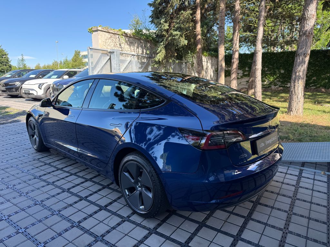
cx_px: 165
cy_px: 124
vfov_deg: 56.8
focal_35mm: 24
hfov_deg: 71.6
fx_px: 229
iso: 100
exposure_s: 1/539
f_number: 1.78
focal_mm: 6.76
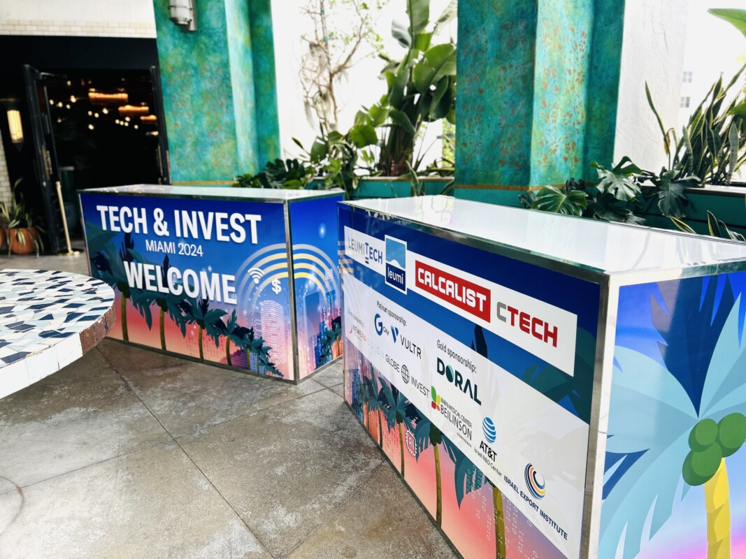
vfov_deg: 53.1
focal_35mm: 26
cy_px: 280
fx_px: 560
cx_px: 373
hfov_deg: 67.3
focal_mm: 5.7
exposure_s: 1/161
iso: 40
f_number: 1.5
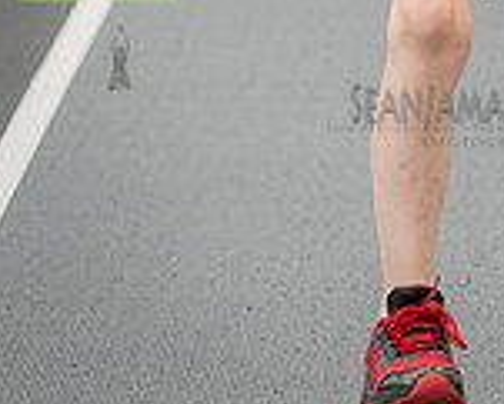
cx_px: 494
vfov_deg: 4.9
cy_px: -224
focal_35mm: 314
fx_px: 4687
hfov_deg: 6.1
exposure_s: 1/1000
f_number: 4
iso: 6400
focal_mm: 112
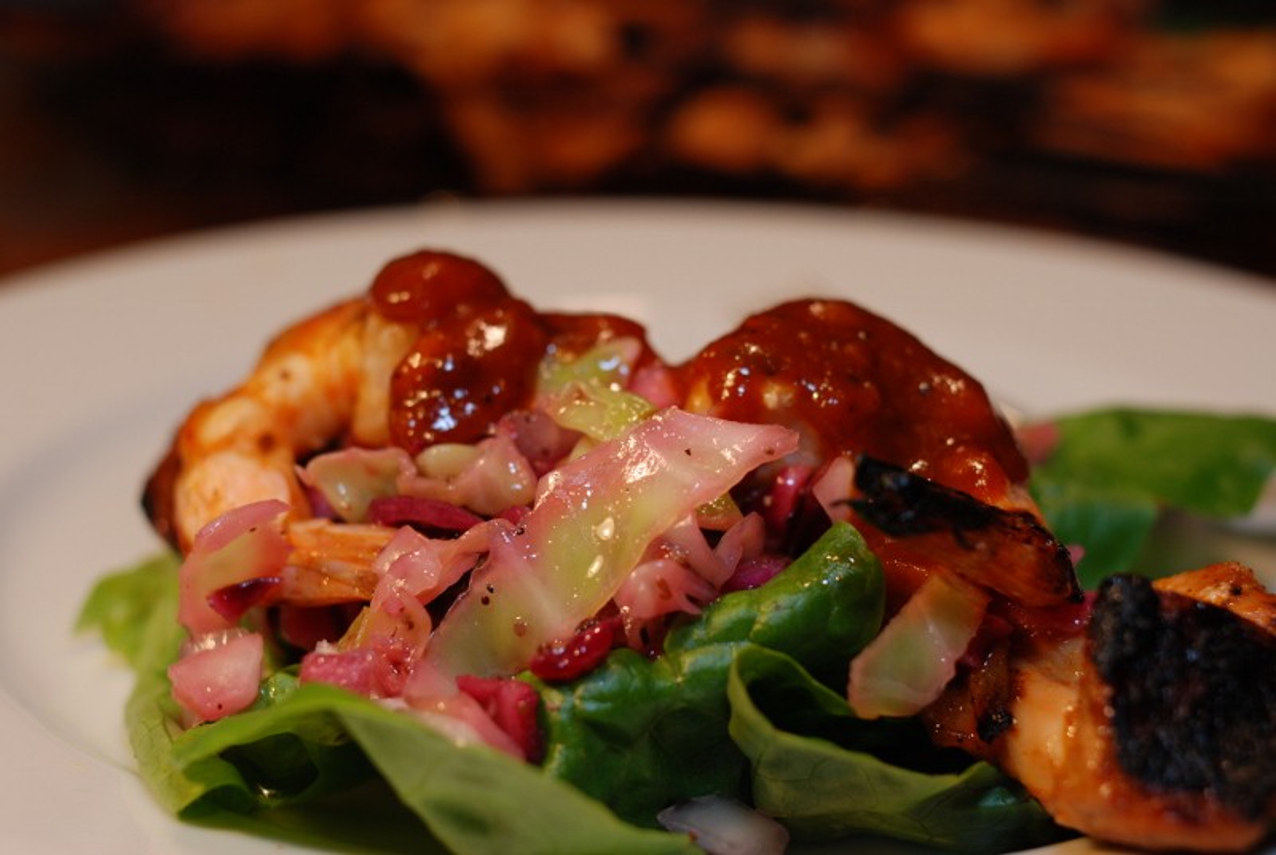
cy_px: 428
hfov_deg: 37.8
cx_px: 638
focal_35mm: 52
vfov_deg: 25.8
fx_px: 1864
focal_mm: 35
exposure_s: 1/60
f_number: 4
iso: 200
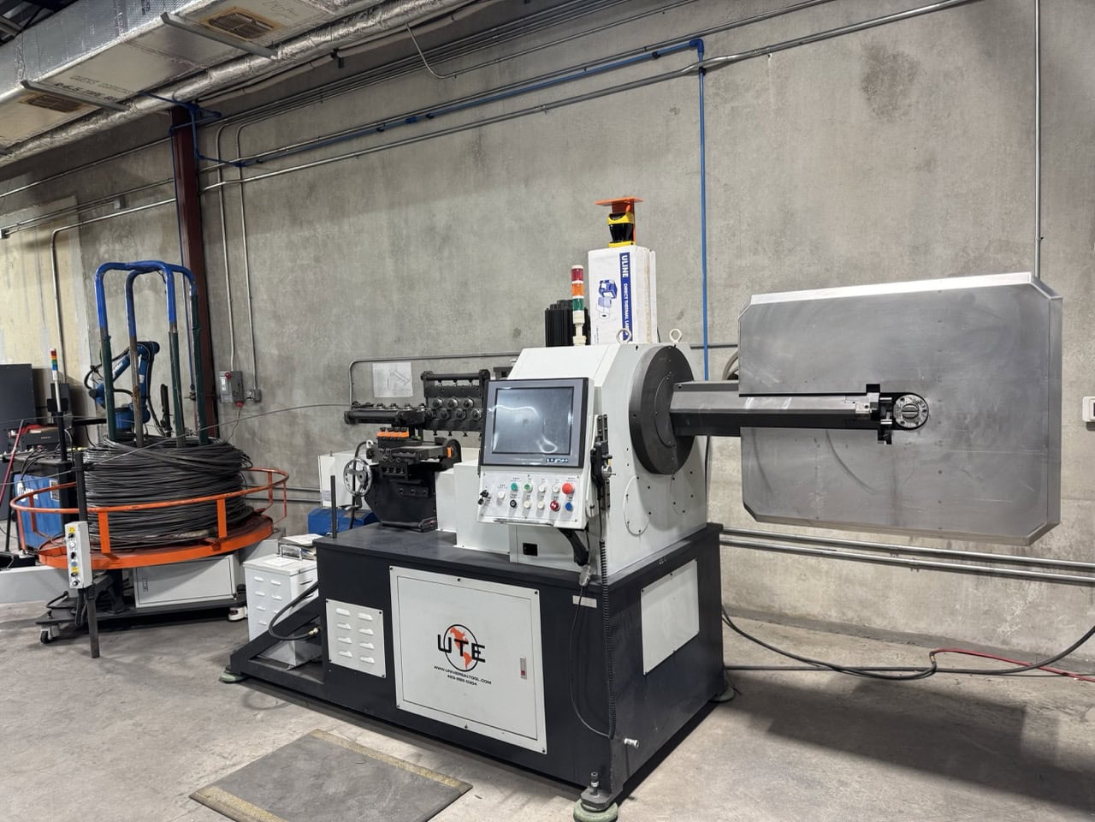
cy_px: 411
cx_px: 548
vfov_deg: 56.8
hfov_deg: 71.6
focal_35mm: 24
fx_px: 759
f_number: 1.8
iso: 160
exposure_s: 1/60
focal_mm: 6.8
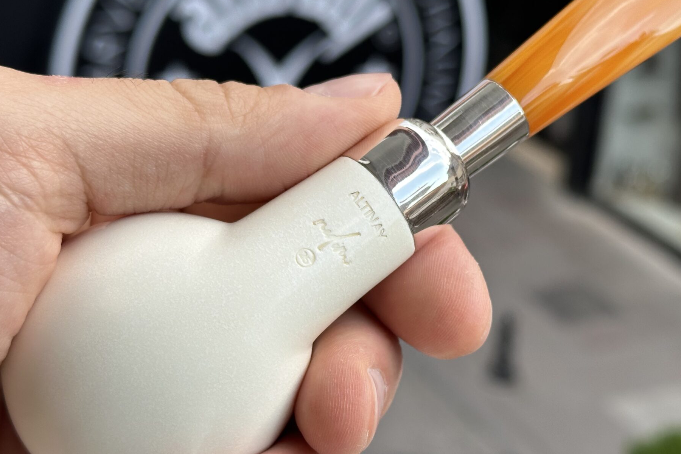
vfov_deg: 19.2
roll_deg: -4.6
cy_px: 201
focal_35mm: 71
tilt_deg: -20.9
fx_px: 1343
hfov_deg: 28.4
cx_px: 379
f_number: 1.78
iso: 64
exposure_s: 1/1107
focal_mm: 6.86
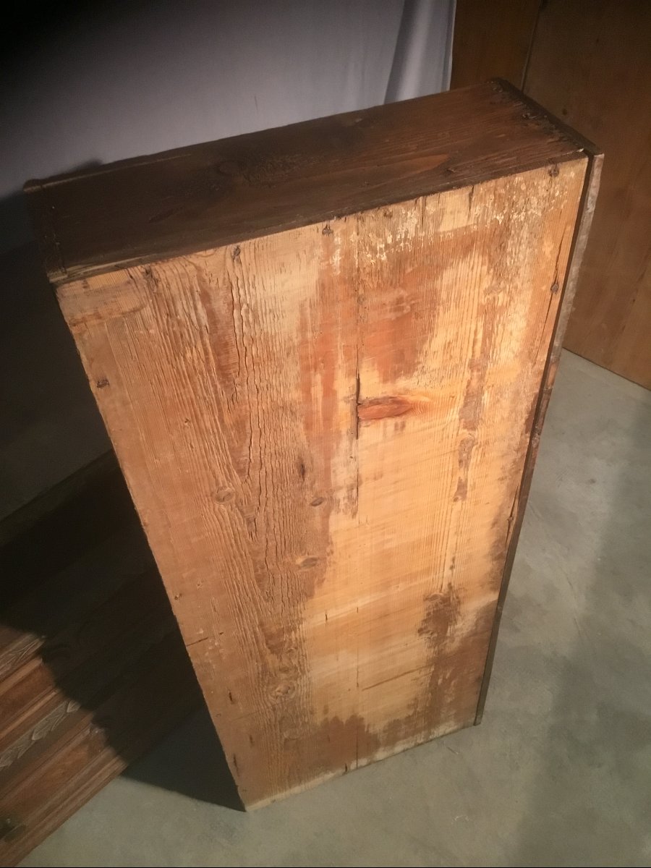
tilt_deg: -45.4
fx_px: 777
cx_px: 326
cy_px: 434
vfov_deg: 58.4
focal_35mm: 31
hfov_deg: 45.4
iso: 200
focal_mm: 3.3
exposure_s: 1/33
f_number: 2.4
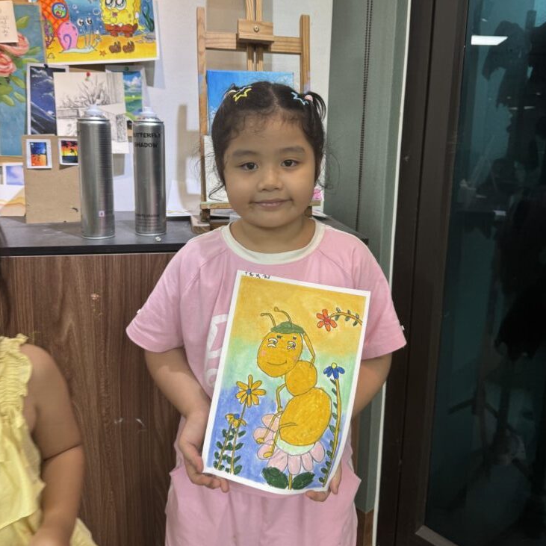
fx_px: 518
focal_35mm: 29
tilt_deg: -9.0
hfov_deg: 55.6
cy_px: 229
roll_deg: -0.8
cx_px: 278
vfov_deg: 55.4
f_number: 1.78
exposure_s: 1/100
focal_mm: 6.76
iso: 100
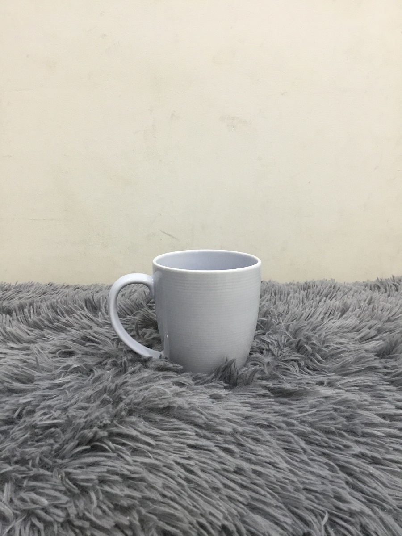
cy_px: 268
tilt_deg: -14.1
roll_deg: +0.7
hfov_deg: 45.4
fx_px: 480
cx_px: 201
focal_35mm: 31
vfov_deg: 58.4
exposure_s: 1/33
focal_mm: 3.3
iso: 125
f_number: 2.4
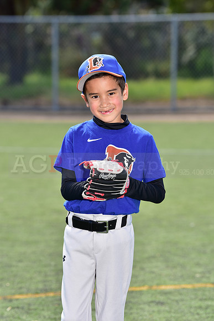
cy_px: 160
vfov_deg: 11.1
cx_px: 107
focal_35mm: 185
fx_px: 1648
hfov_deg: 7.4
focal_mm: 185
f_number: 5.6
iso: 100
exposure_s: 1/200
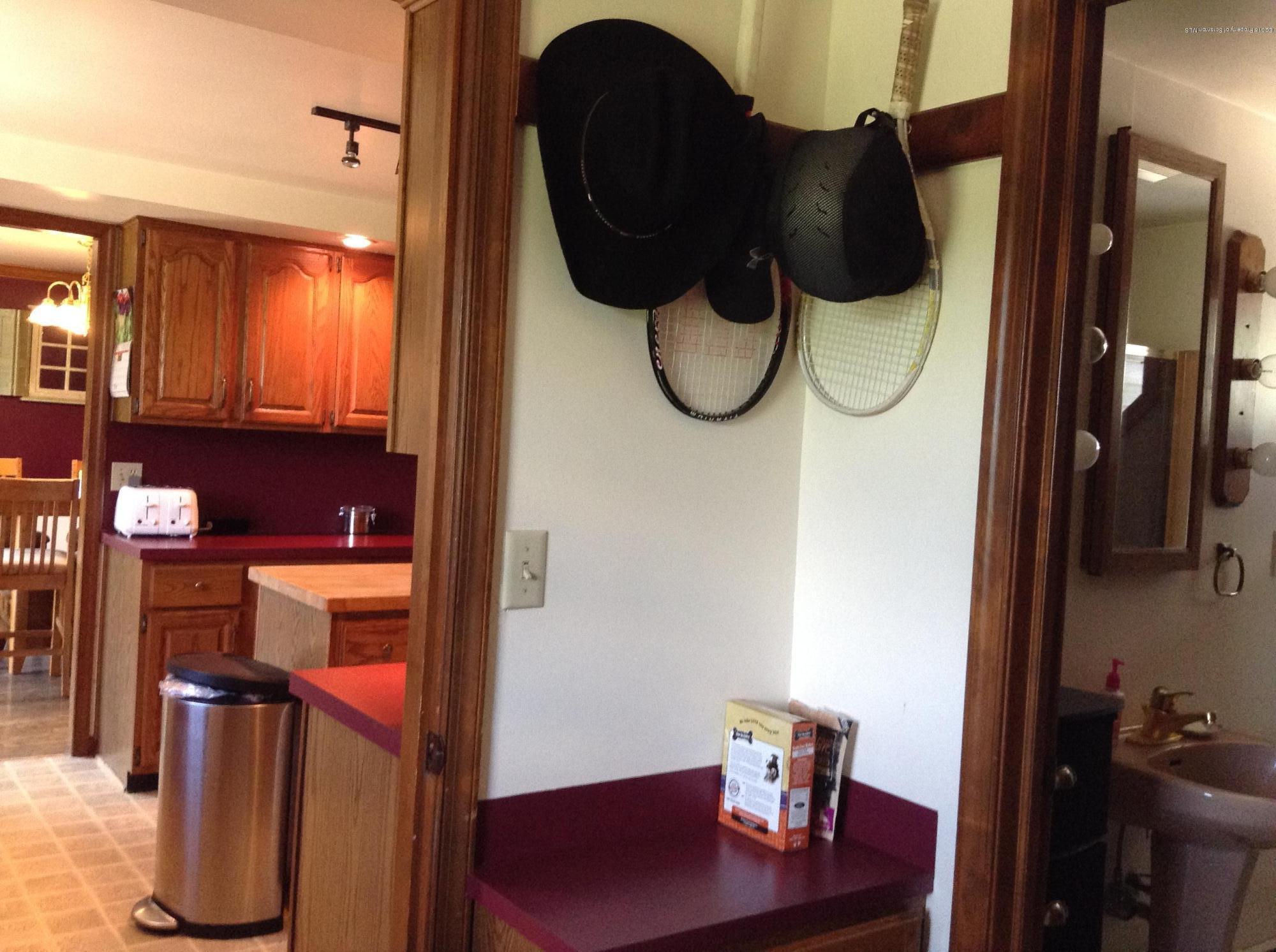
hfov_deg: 55.4
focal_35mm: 33
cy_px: 476
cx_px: 638
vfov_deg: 42.8
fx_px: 1214
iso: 160
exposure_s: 1/24
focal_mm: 3.3
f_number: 2.4
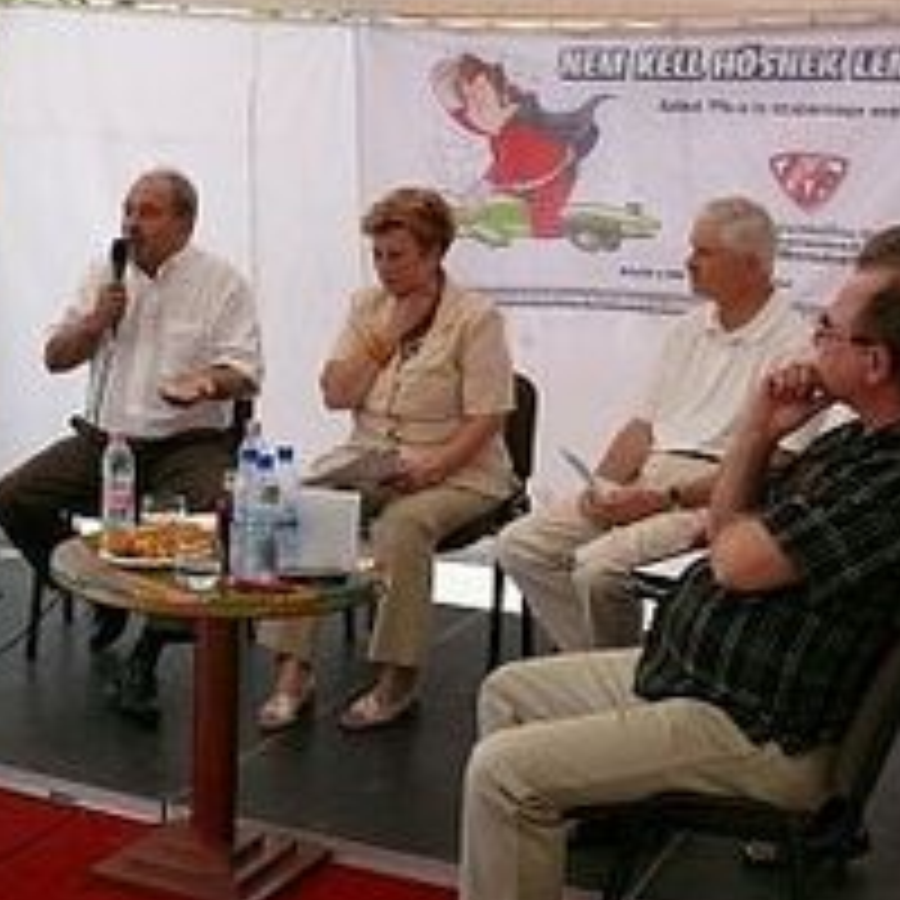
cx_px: 194
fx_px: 1824
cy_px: 387
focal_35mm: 62
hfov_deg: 27.2
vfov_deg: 27.7
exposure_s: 1/400
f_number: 6.3
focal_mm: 7.4
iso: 400
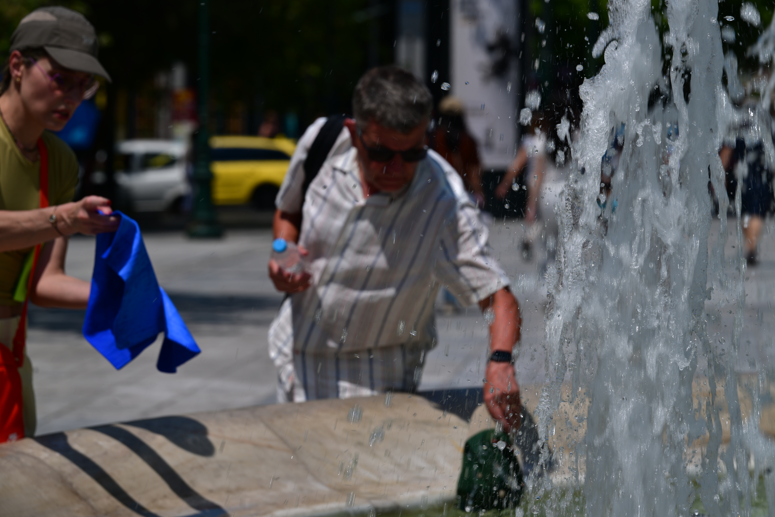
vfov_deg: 7.6
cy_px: 258
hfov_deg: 11.4
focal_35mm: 180
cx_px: 388
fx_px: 3875
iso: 32
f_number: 9
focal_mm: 180
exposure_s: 1/200
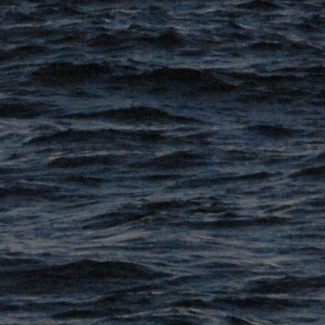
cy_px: -120
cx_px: -131
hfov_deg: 2.6
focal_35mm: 663
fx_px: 7042
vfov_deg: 2.6
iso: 1600
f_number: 9
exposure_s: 1/320
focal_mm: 70
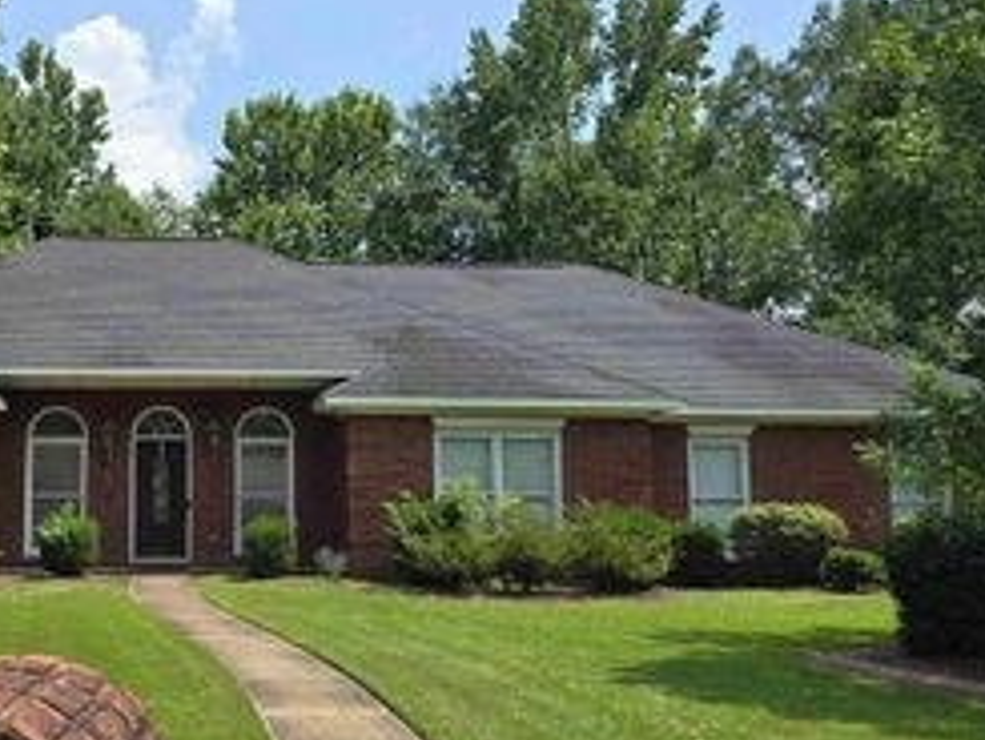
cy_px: 380
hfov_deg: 39.0
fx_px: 1338
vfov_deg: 30.9
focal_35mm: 47
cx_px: 213
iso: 12
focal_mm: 6.3
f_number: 1.7
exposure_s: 1/717
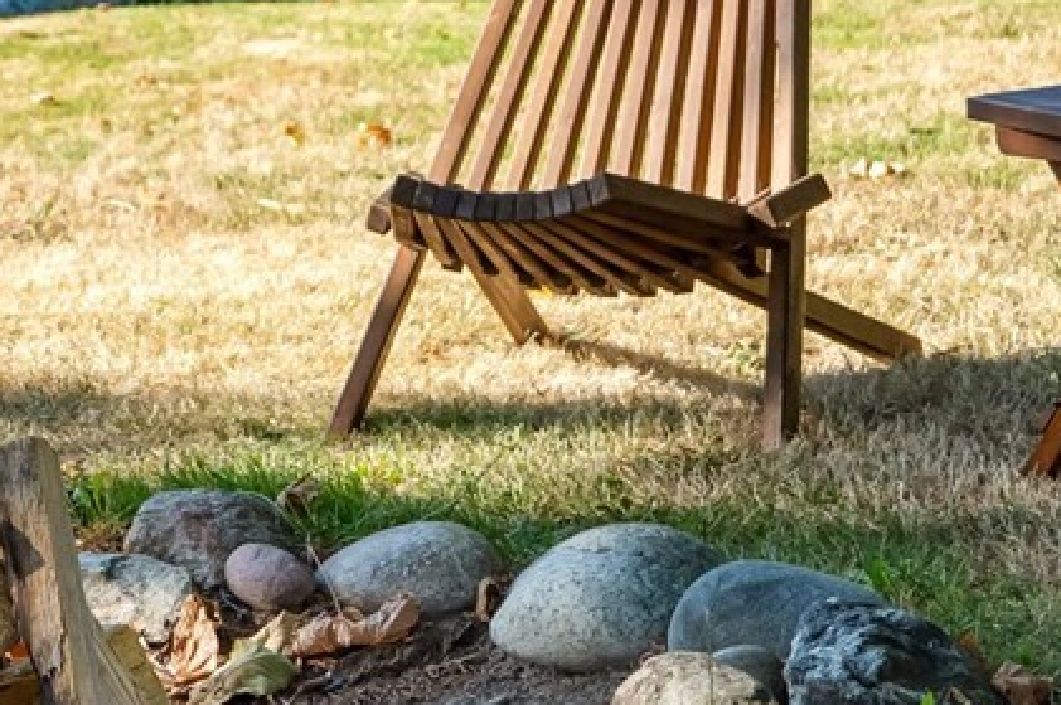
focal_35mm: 139
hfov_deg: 14.7
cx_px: 383
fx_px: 4094
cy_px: -73
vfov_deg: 9.7
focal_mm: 34.5
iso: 400
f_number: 4
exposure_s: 1/1000
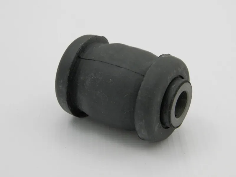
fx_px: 559
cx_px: 118
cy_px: 88
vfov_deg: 18.0
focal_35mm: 82
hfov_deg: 23.8
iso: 200
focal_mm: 14.6
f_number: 4.2
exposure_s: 1/100
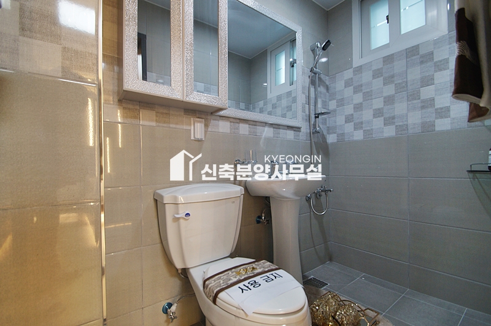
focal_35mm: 15
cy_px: 163
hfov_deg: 100.4
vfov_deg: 77.2
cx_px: 246
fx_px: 204
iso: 400
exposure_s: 1/40
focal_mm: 10
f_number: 4
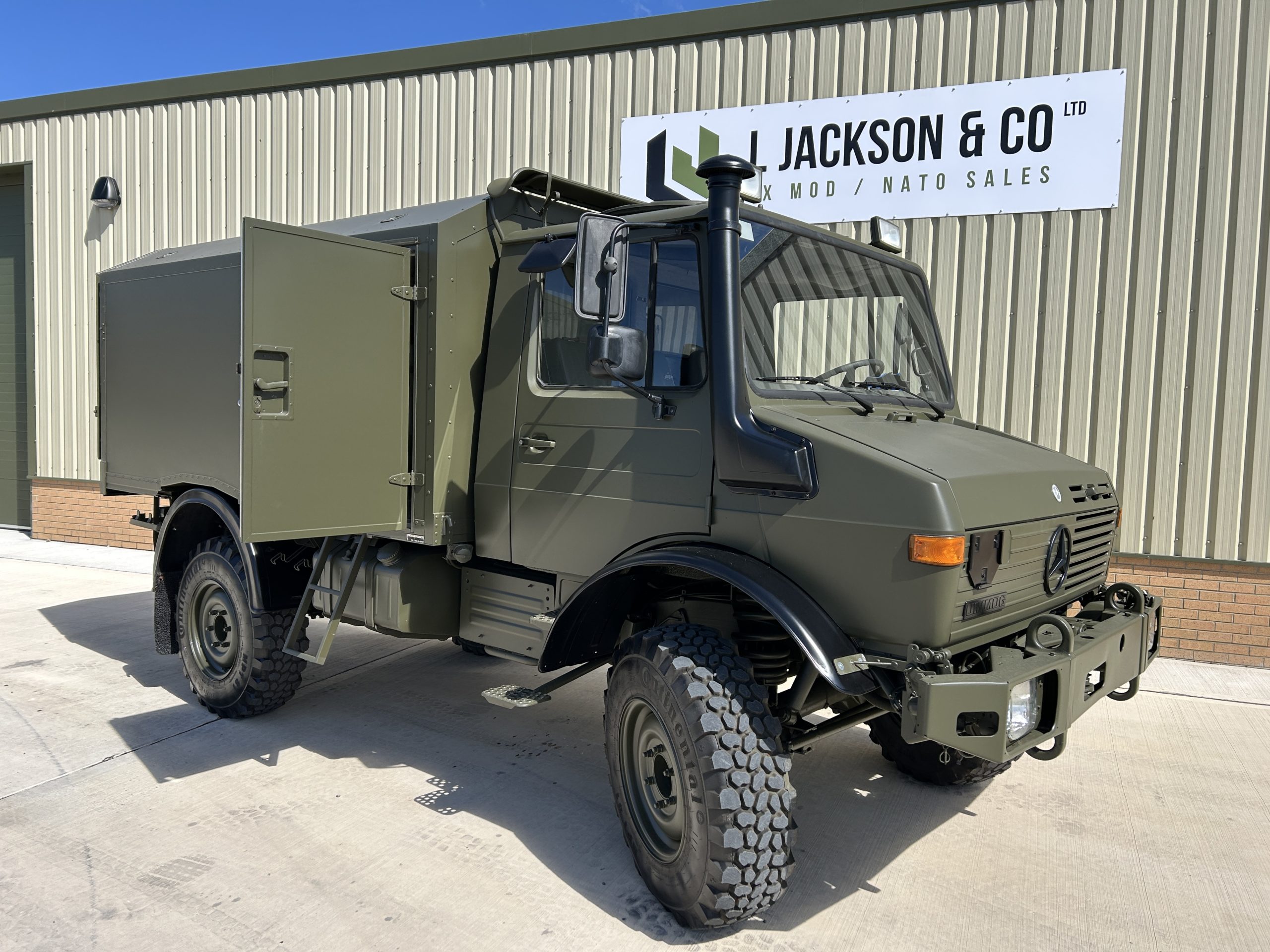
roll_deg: -3.0
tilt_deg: -1.3
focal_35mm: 26
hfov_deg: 67.3
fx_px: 954
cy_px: 476
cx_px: 635
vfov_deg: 53.1
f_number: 1.5
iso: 50
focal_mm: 5.7
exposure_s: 1/3831
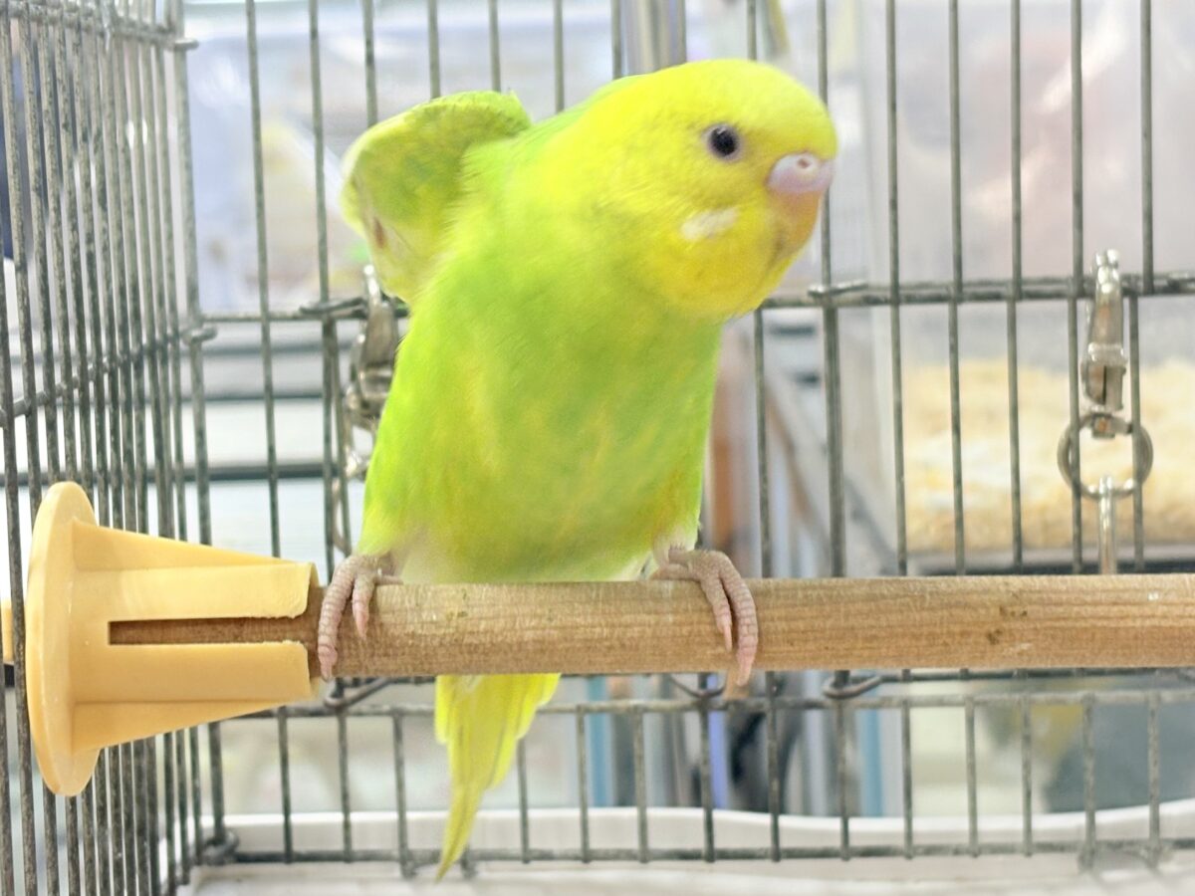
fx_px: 1795
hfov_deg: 36.8
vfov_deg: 28.0
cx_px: 598
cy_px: 448
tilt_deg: -6.6
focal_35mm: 52
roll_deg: +2.5
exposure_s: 1/85
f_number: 1.6
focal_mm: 5.96
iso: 50
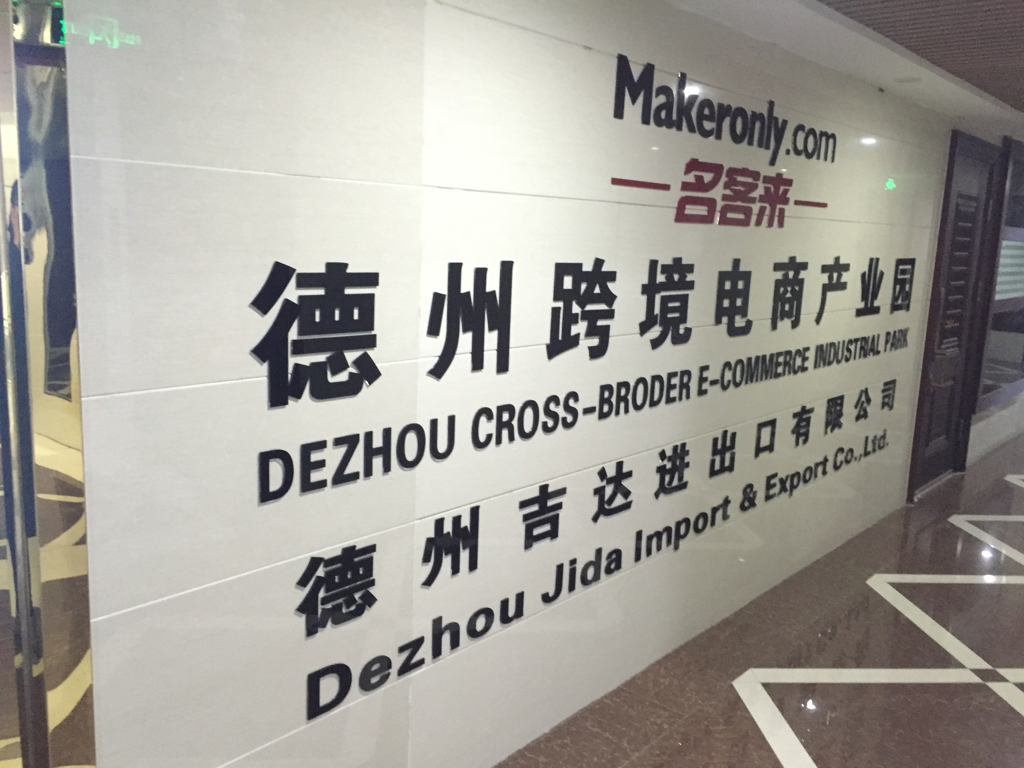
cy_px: 384
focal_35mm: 29
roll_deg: -2.6
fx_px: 858
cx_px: 512
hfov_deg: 61.7
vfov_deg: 48.2
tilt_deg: -9.2
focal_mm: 4.15
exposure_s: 1/17
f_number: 2.2
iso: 500
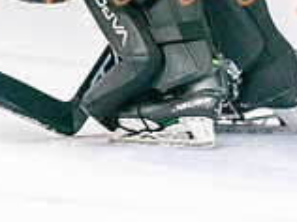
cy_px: -74
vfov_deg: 1.8
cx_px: 92
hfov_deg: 2.4
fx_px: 7230
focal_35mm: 844
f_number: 2.8
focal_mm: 200
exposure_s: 1/1250
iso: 3200
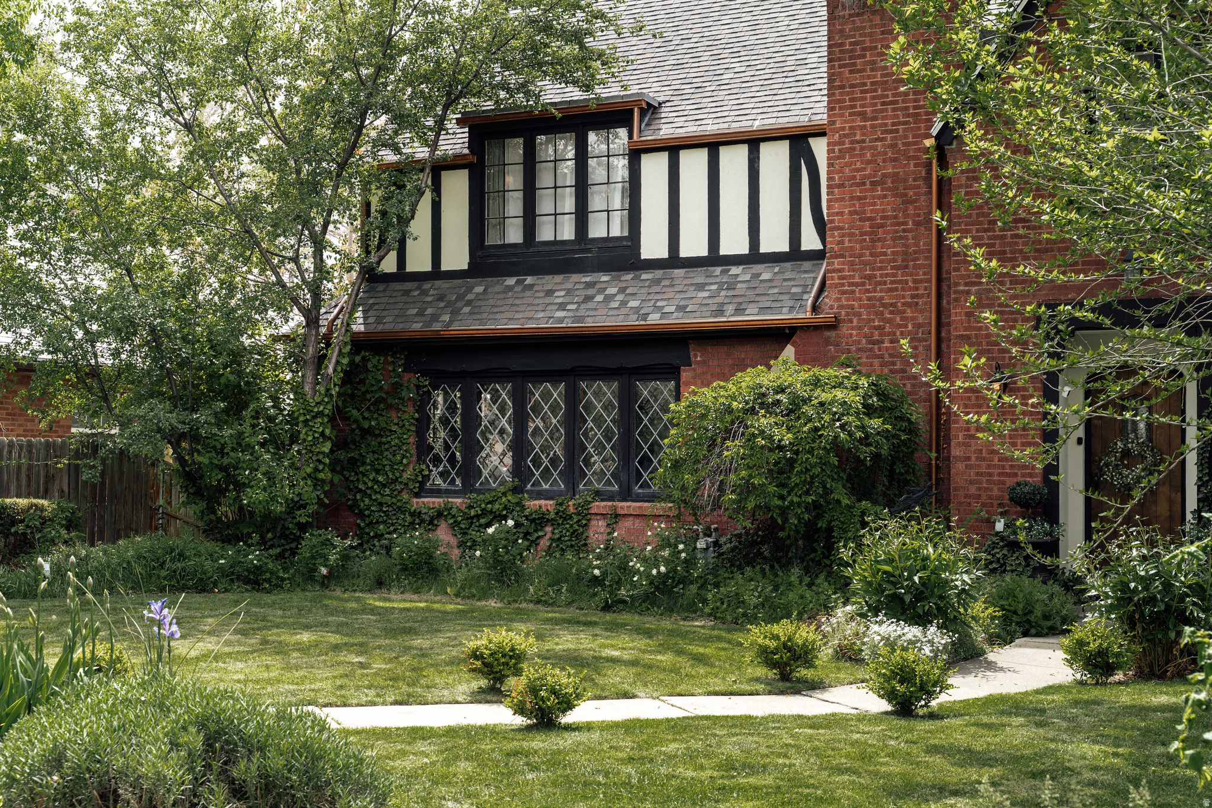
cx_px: 606
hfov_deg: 46.3
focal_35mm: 42
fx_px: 1417
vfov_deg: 31.8
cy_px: 404
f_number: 5.6
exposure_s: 1/160
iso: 100
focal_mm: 42.1
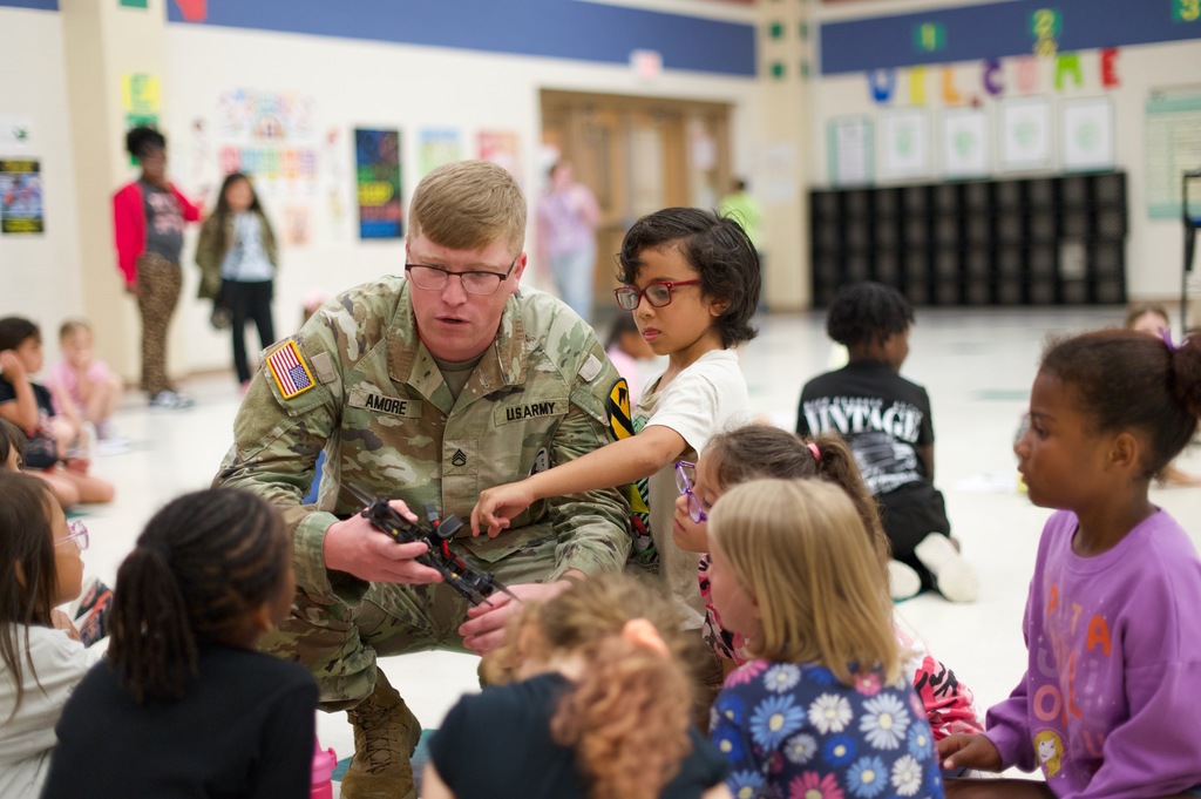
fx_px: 1667
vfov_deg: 26.9
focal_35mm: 50
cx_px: 600
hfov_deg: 39.6
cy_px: 400
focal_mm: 50
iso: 2000
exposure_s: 1/800
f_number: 1.8
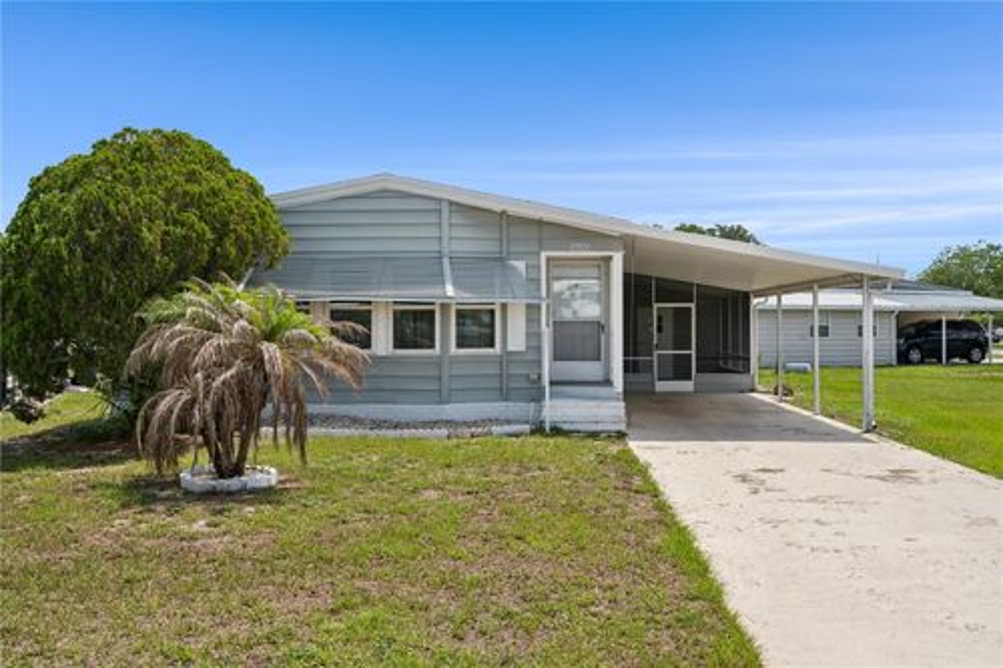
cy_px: 334
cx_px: 502
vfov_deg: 37.8
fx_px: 975
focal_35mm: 35
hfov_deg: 54.5
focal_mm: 35
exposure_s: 1/640
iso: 400
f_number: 9
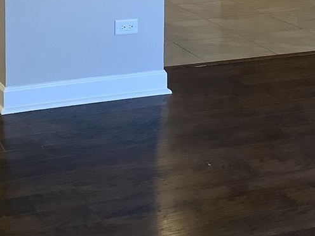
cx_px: 81
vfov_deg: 15.4
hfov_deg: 21.6
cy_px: -97
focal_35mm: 90
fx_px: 819
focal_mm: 3.3
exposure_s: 1/50
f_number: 2.4
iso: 100
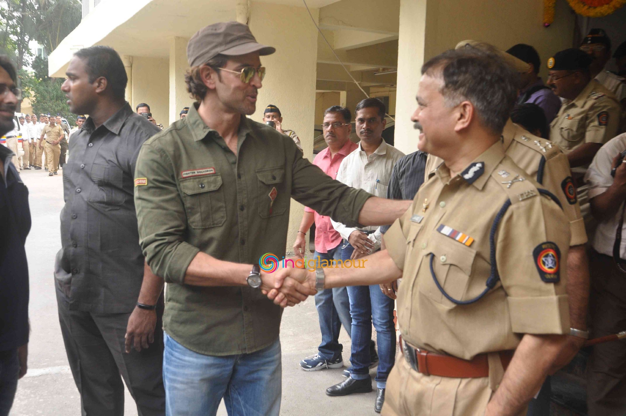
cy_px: 208
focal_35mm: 39
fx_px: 677
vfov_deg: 34.1
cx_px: 313
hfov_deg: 49.6
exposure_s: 1/125
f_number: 5.6
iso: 640
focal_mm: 26
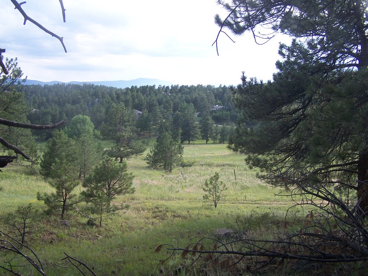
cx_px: 184
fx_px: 404
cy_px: 138
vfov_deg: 37.7
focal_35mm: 38
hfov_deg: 49.0
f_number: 2.8
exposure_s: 1/180
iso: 80
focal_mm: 6.3
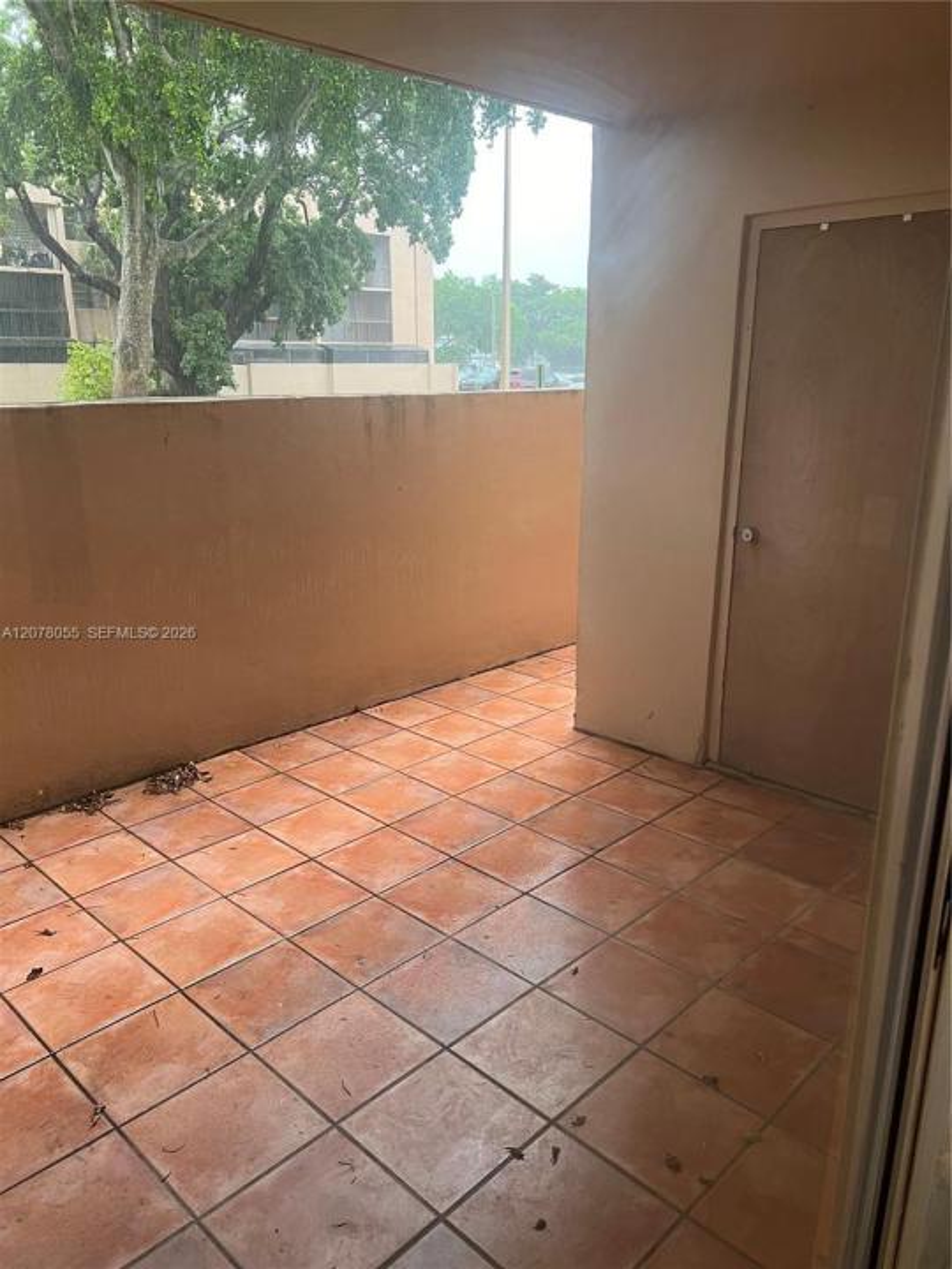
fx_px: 953
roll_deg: -0.3
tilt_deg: -16.0
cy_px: 634
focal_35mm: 26
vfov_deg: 67.3
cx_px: 476
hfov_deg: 53.1
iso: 80
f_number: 1.5
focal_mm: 5.7
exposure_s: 1/60
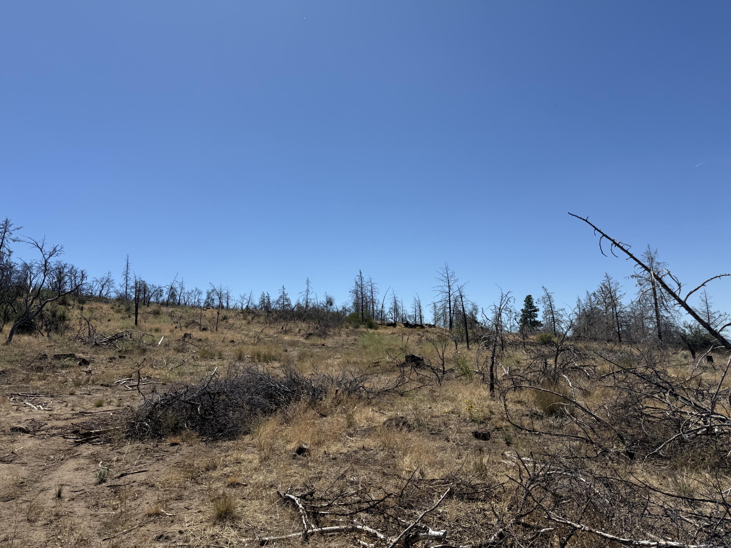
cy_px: 274
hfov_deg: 71.6
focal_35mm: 24
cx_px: 366
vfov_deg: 56.8
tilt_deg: +8.4
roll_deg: +0.5
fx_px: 507
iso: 80
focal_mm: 6.76
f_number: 1.78
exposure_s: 1/6173
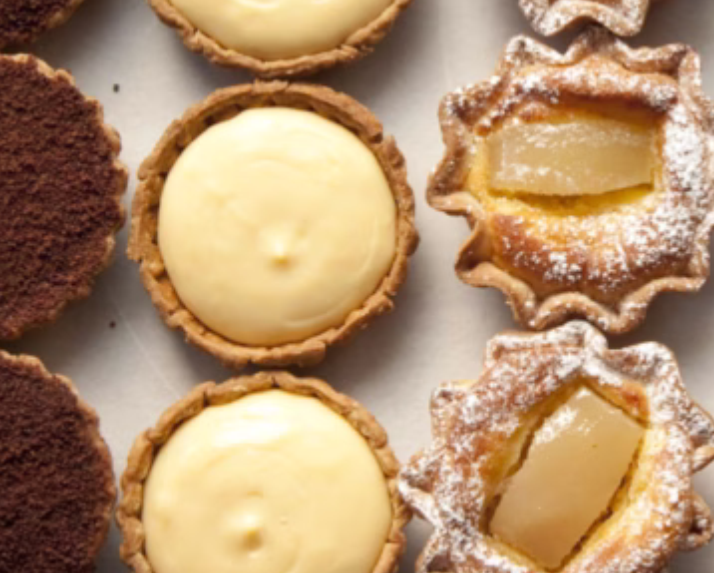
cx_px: 630
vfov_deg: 13.1
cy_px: 198
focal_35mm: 118
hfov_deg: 16.1
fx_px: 2496
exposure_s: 1/80
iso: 200
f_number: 16
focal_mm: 44
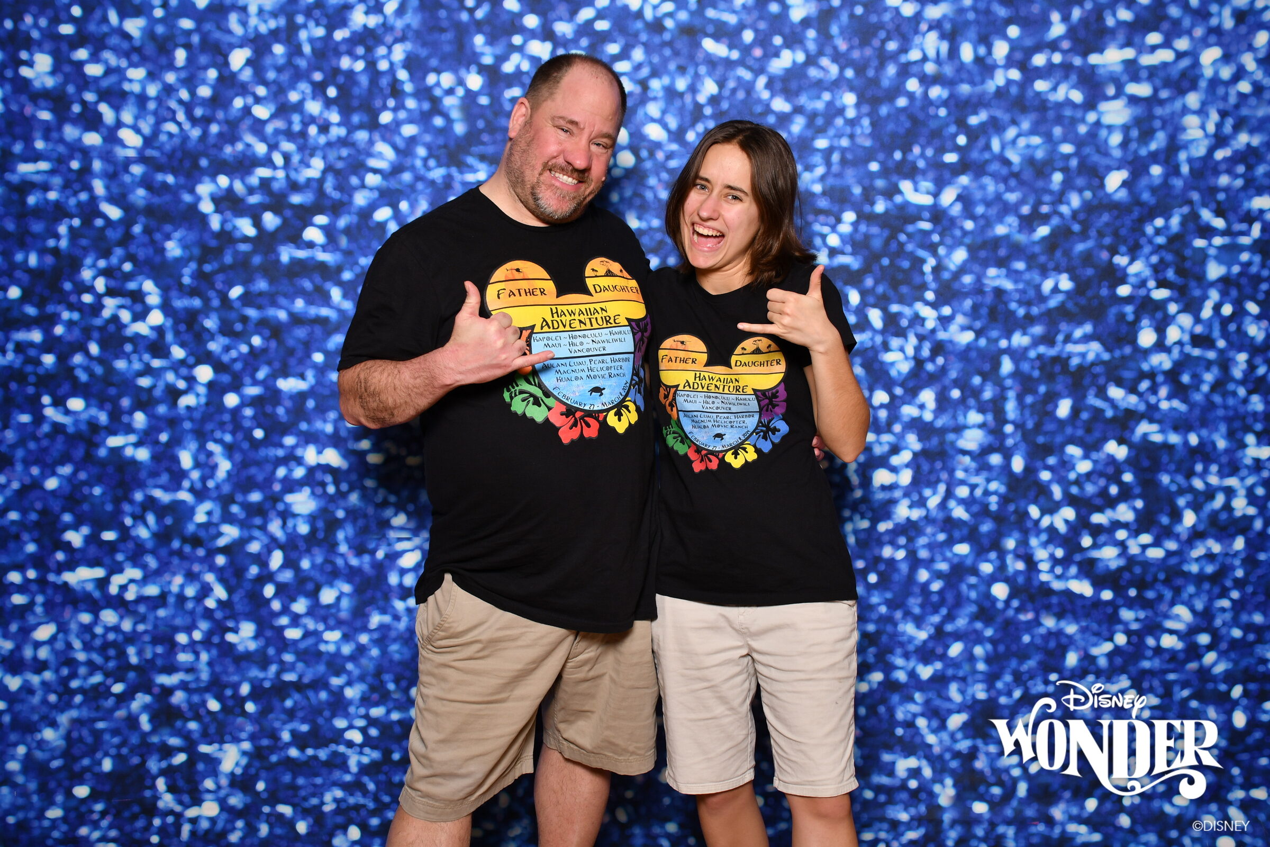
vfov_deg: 28.1
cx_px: 635
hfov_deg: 41.1
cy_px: 424
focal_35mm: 48
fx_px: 1693
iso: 200
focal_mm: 32
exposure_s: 1/125
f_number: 5.6
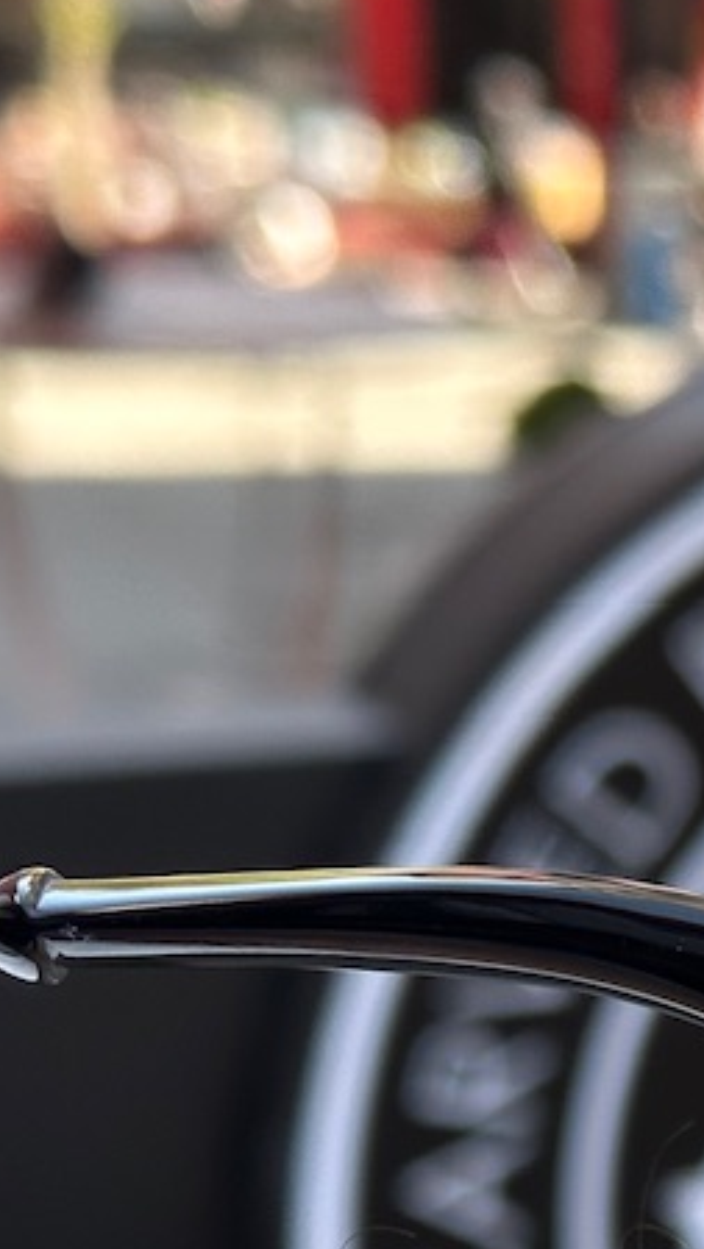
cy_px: 1160
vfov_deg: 14.3
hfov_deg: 7.7
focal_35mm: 149
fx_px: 4938
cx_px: 1558
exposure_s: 1/401
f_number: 1.78
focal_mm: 6.86
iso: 64
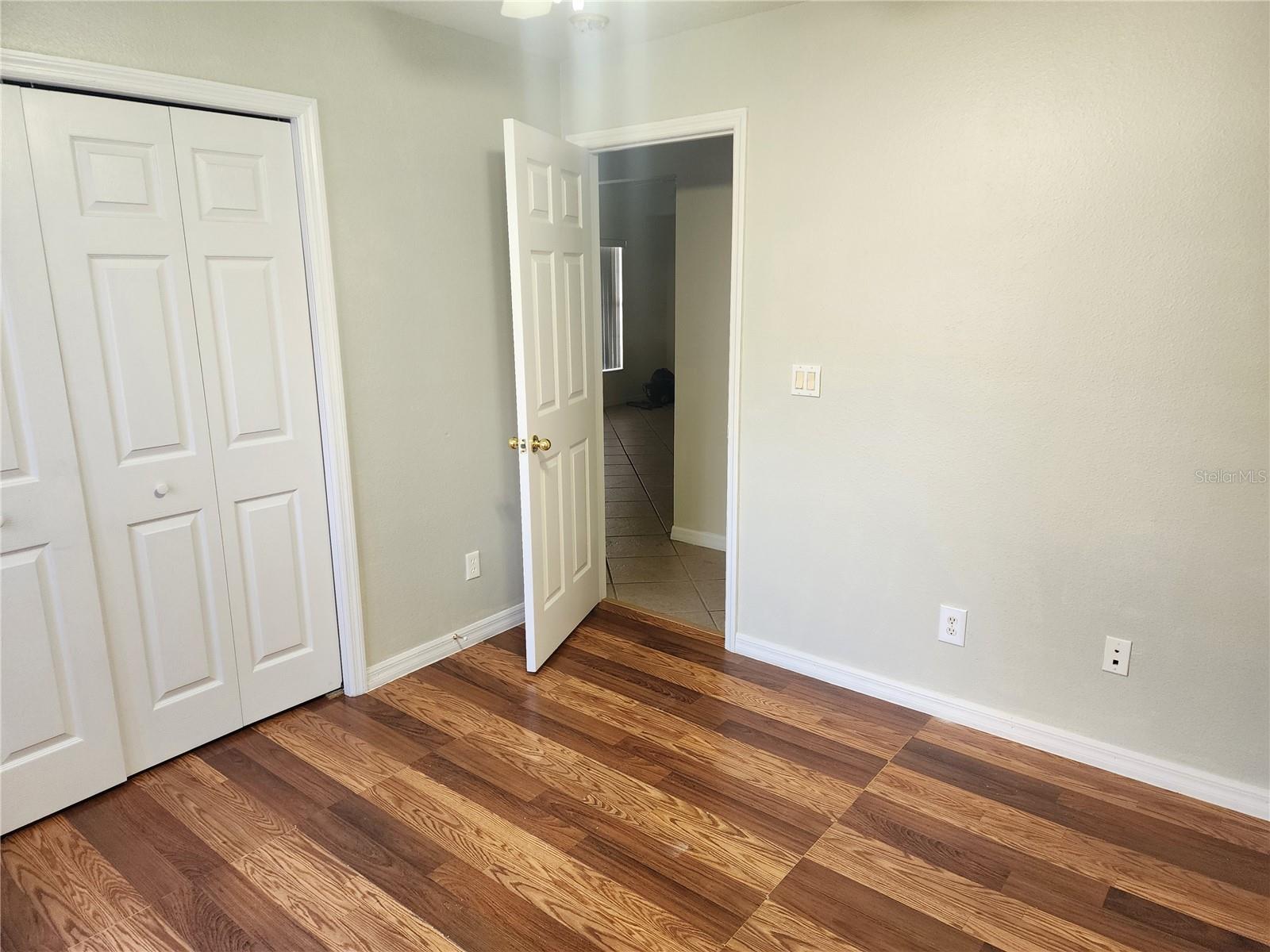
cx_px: 635
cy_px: 476
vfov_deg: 58.9
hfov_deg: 73.9
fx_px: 844
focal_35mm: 23
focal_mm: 6.4
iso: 200
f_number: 1.8
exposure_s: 1/120
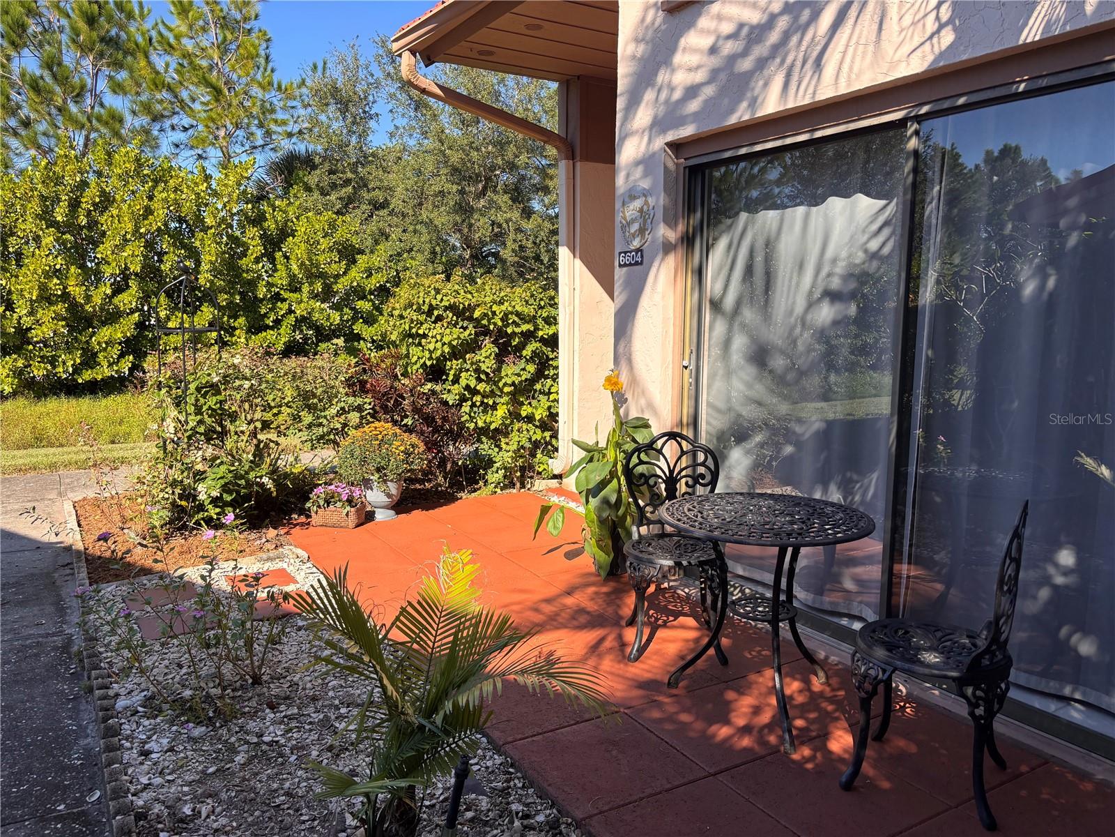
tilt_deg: -7.2
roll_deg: -0.5
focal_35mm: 26
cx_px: 558
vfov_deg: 53.1
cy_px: 418
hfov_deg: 67.3
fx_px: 837
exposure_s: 1/1152
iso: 50
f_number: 1.6
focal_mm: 5.96
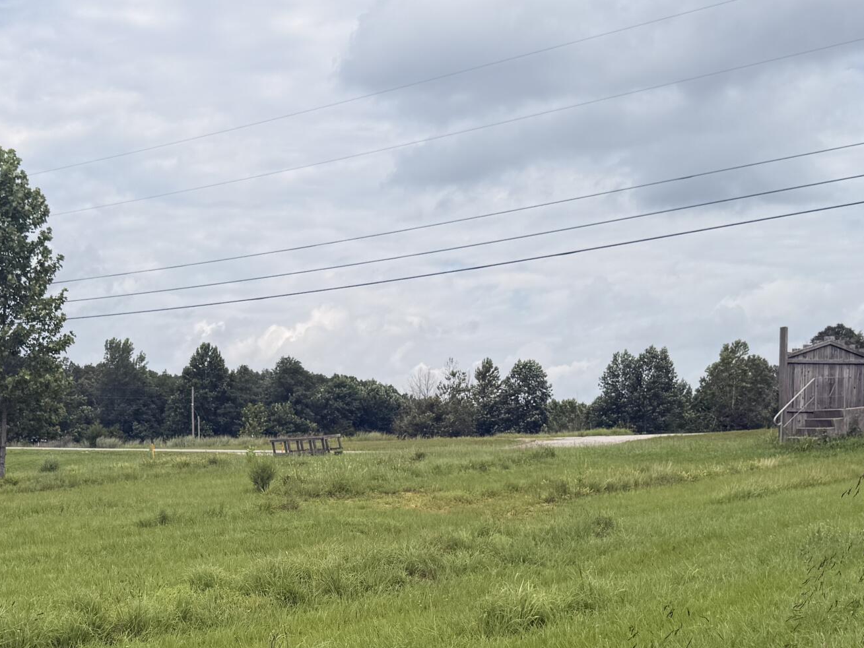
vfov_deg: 25.7
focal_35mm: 55
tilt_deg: -4.6
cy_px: 583
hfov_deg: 34.8
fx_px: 1373
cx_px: 343
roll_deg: +0.7
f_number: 1.78
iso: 80
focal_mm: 6.76
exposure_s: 1/7353
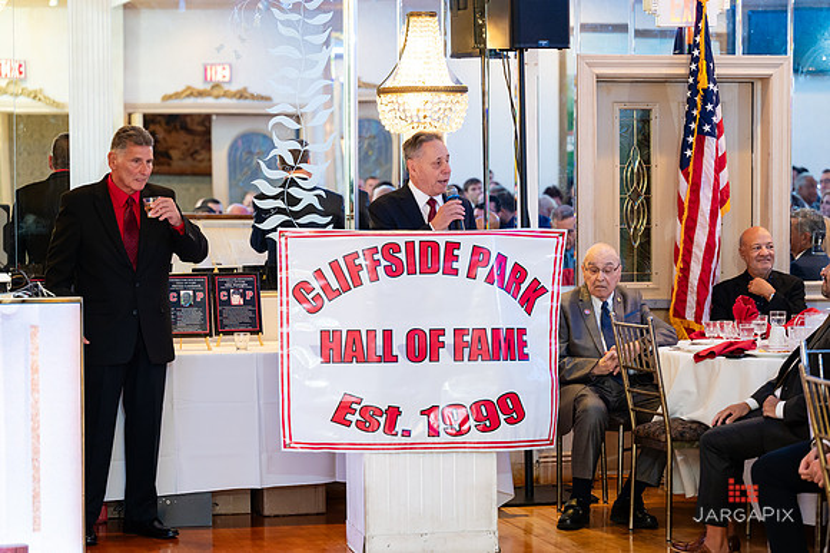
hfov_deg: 20.5
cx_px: 415
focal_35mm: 100
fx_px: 2297
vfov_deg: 13.7
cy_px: 276
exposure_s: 1/125
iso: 1600
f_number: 3.2
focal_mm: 97
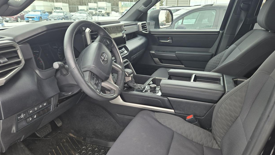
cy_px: 86
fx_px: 190
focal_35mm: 26
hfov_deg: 71.9
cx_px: 137
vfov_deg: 44.3
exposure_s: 1/204
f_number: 1.8
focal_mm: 5.4
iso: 25
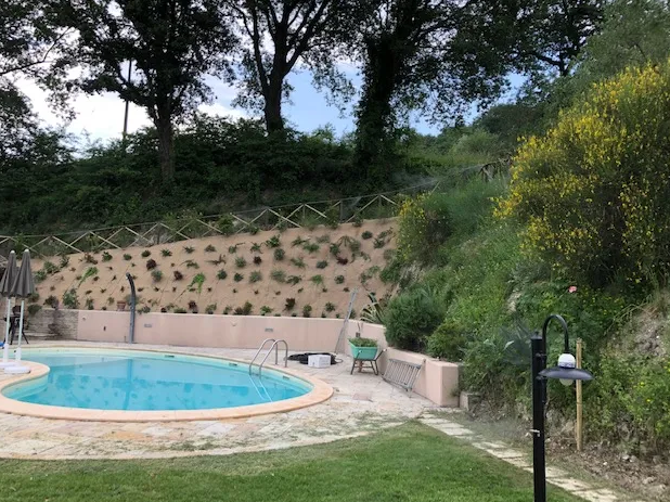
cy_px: 258
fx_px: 561
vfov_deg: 48.2
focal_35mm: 29
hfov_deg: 61.7
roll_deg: -0.3
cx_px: 334
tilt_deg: +3.9
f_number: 1.8
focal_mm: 3.99
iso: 20
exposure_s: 1/181
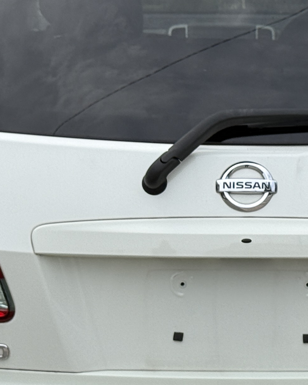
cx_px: 248
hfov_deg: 10.0
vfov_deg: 12.5
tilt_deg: -10.5
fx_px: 1755
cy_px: 237
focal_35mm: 154
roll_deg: +1.6
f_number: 1.78
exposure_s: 1/4098
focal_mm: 6.76
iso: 64
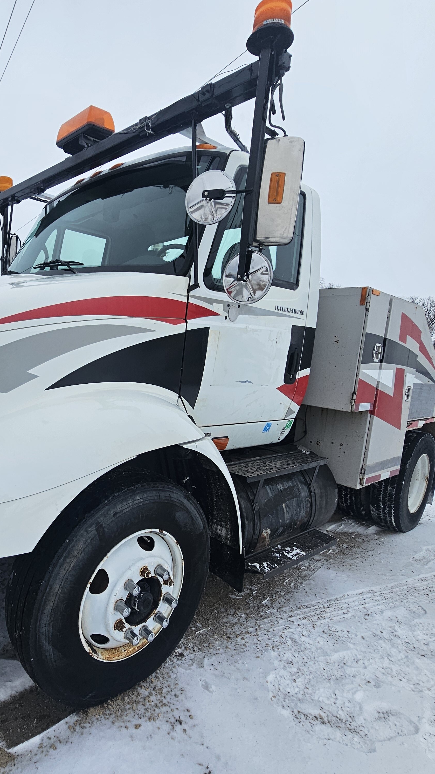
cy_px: 387
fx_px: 390
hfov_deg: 55.2
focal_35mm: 19
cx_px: 103
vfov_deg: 89.6
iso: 50
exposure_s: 1/360
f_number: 2.2
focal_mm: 2.2
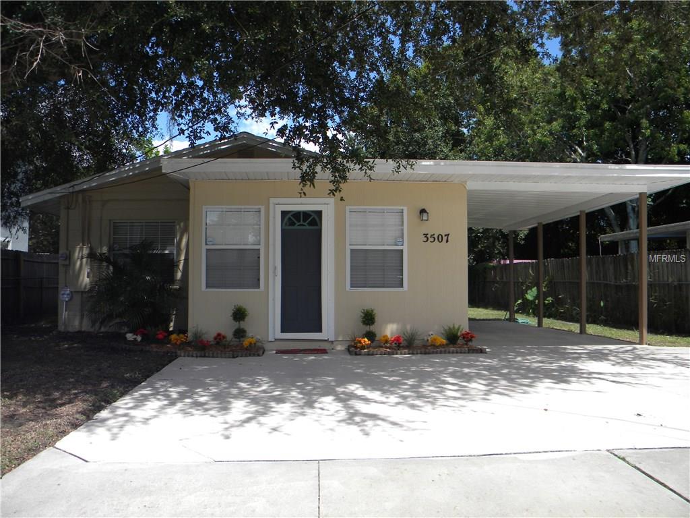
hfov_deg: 63.4
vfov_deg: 49.7
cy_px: 259
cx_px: 345
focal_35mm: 28
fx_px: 558
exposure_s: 1/213
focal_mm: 5
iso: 80
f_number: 7
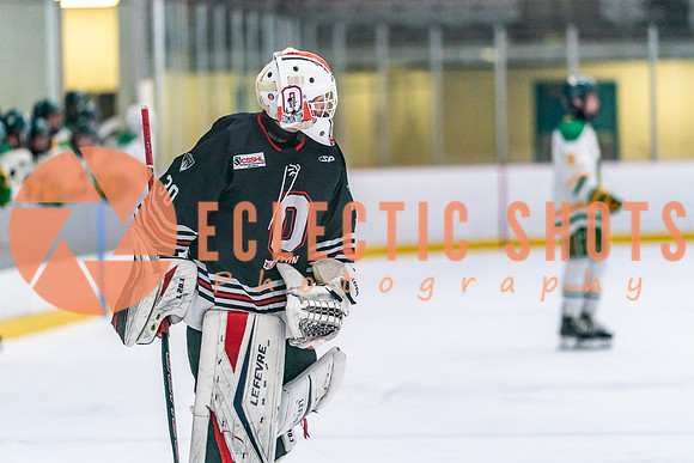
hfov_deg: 8.4
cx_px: 322
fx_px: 4712
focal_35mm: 244
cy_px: 192
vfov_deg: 5.6
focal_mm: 200
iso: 3200
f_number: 2.8
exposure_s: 1/1250
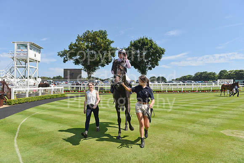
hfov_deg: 73.7
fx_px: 163
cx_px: 122
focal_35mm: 24
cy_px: 82
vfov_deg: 53.2
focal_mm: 24
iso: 400
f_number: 6.3
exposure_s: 1/1600
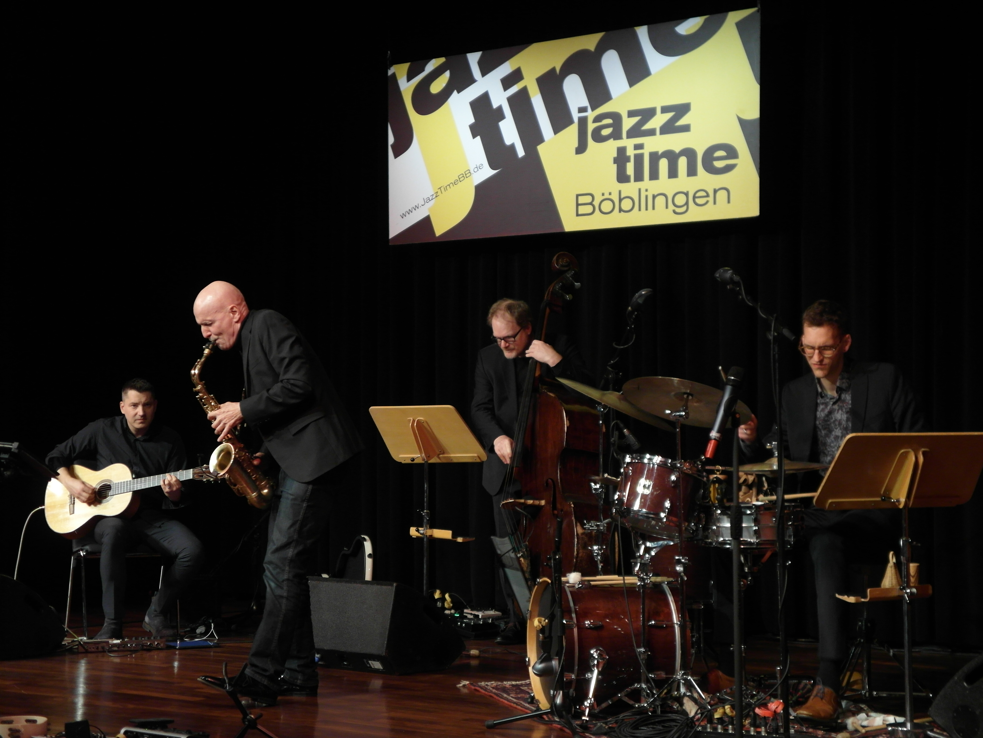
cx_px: 492
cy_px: 369
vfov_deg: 20.4
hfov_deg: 27.0
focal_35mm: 72
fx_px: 2045
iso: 200
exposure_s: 1/45
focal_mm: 15.6
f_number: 2.4
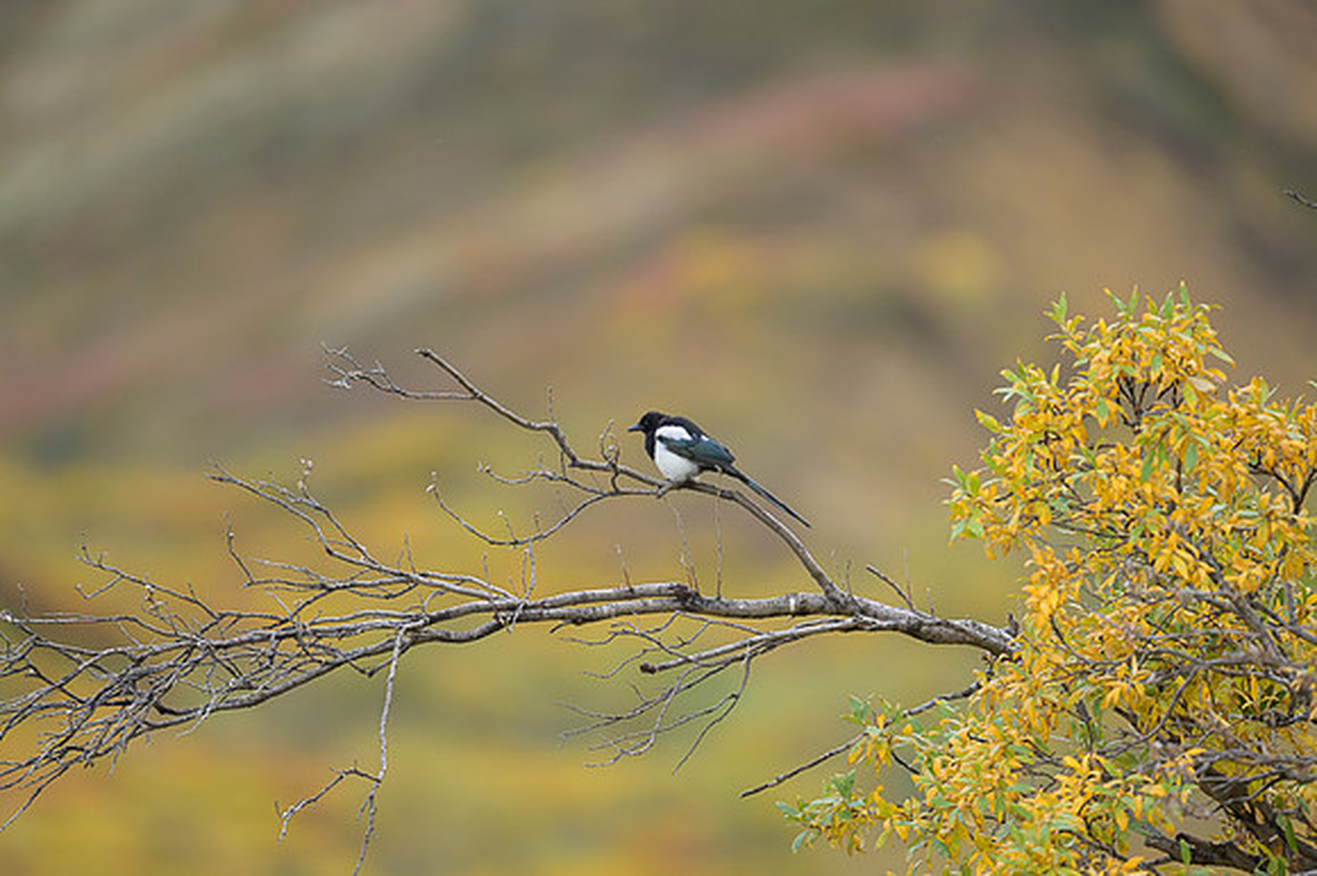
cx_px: 658
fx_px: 20474
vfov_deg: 2.5
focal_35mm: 560
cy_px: 438
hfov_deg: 3.7
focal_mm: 560
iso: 800
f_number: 4.5
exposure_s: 1/500
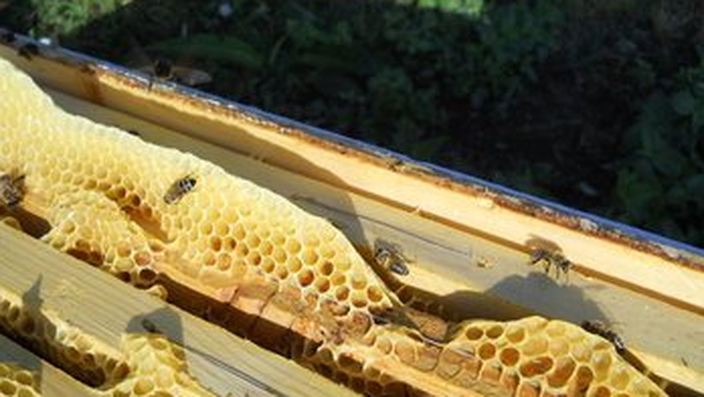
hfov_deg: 45.5
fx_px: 840
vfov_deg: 26.5
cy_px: 214
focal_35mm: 45
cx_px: 352
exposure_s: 1/320
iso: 80
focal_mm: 6.72
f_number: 5.5
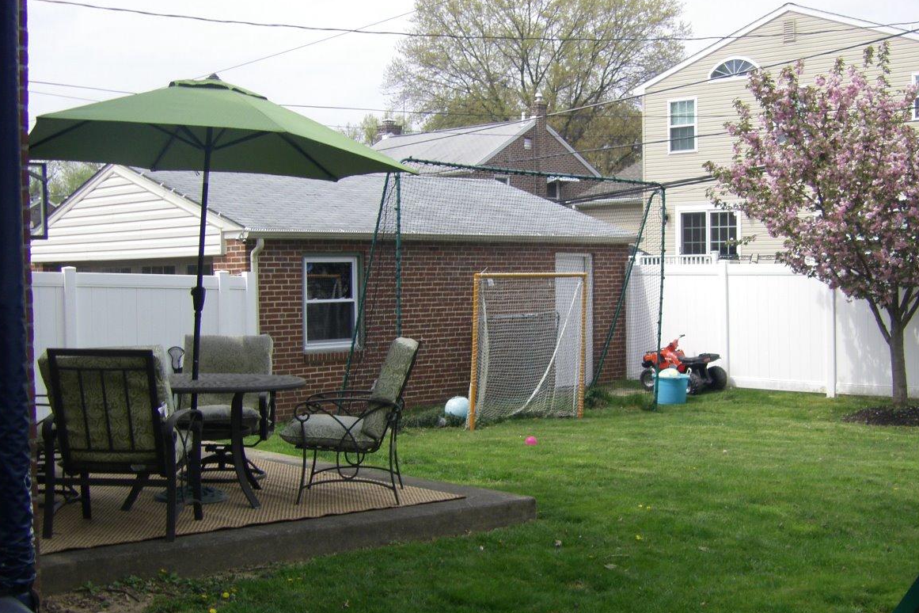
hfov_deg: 40.2
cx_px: 546
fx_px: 1251
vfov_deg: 27.5
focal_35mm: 49
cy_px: 334
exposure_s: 1/160
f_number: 7
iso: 64
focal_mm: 6.3
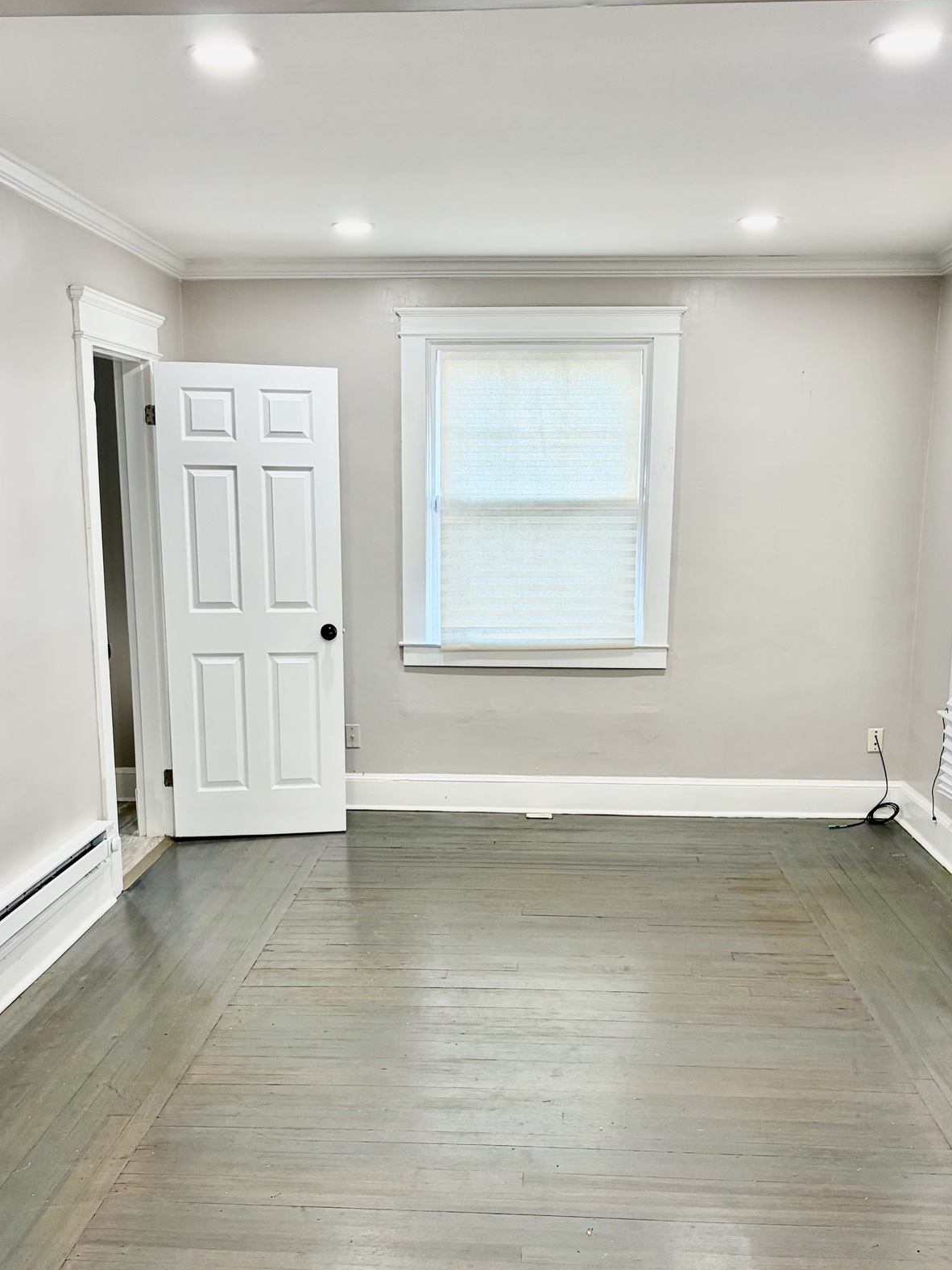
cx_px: 477
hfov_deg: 37.7
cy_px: 810
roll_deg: -0.2
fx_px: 1393
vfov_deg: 48.4
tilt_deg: -12.1
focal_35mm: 38
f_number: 1.6
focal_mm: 5.96
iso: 80
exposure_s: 1/60
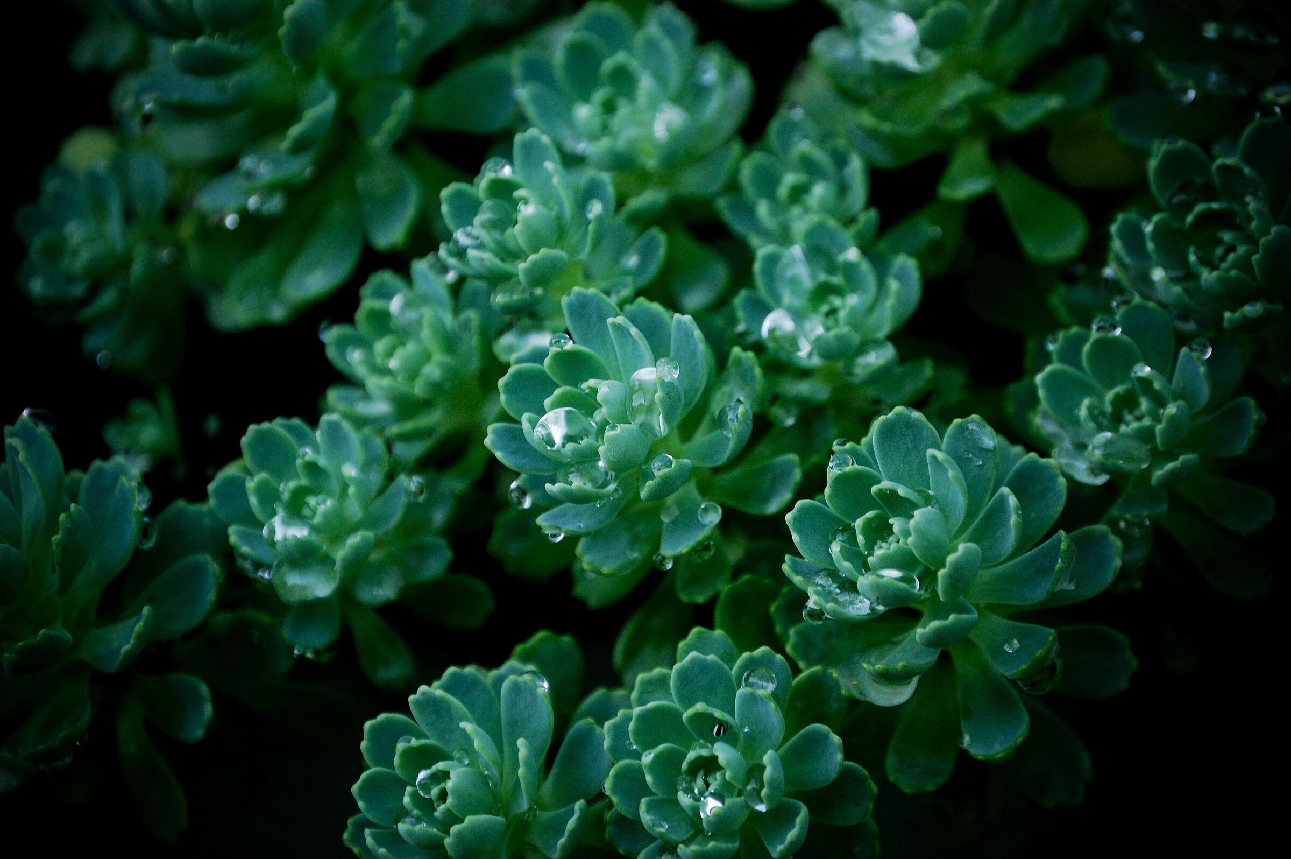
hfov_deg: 6.9
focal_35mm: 300
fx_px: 10749
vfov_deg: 4.6
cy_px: 430
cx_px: 646
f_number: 5.6
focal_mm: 200
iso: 800
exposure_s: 1/250
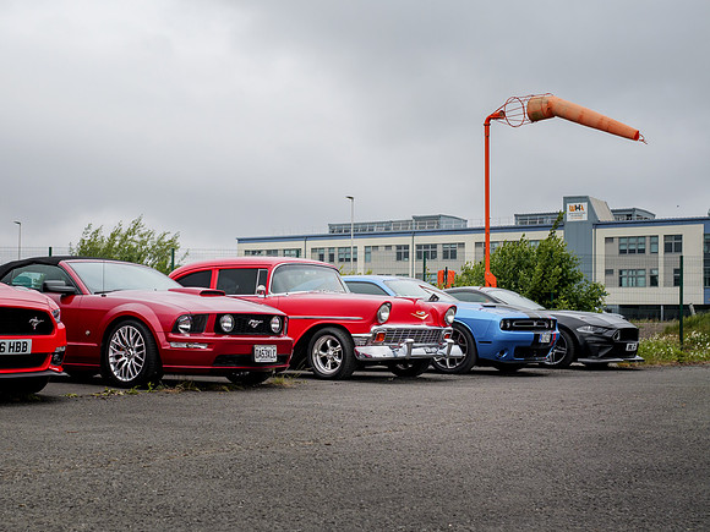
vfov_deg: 27.4
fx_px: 1093
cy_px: 274
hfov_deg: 35.9
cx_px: 284
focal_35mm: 53
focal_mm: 22
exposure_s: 1/320
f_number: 4
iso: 200
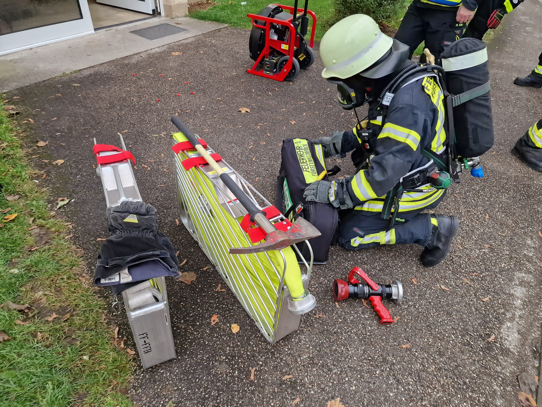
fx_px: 360
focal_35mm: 23
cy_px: 204
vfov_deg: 58.9
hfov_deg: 73.9
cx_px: 271
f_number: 1.8
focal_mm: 6.4
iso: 200
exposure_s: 1/180
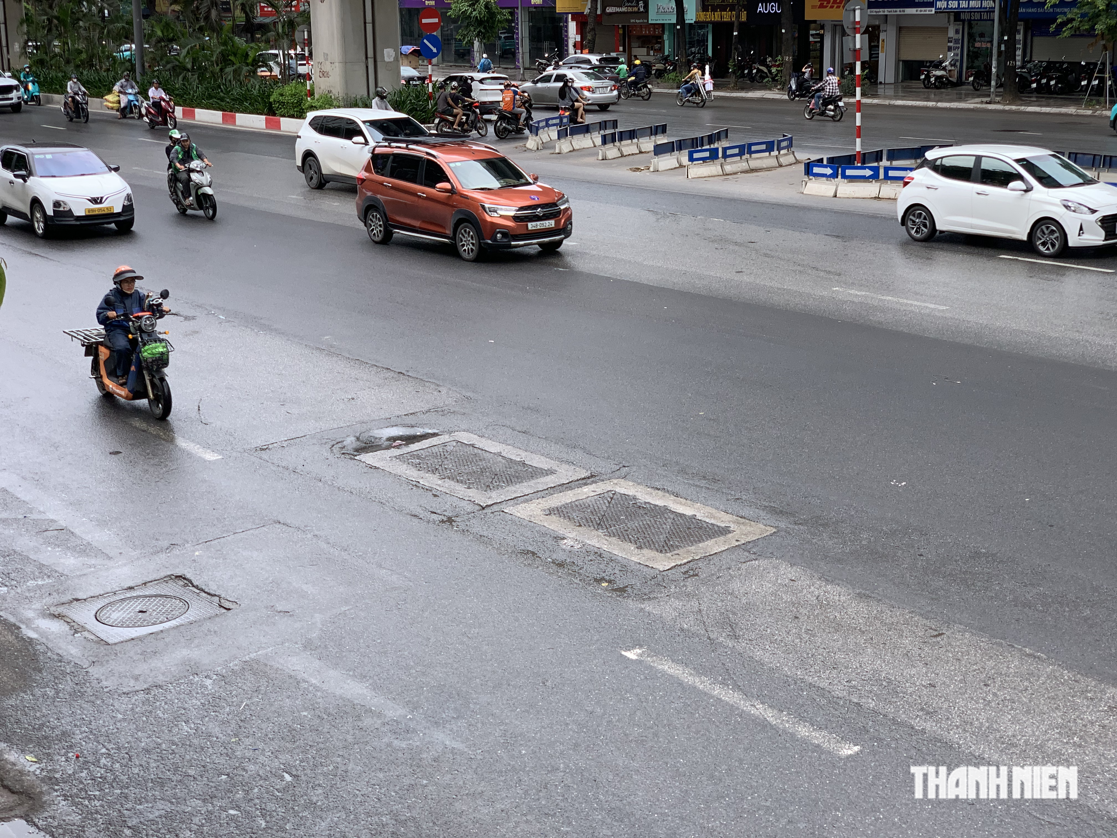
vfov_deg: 28.0
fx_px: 1678
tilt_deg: -14.1
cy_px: 419
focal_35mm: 52
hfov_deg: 36.8
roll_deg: +0.3
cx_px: 558
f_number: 2.4
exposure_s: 1/284
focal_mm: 6
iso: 16
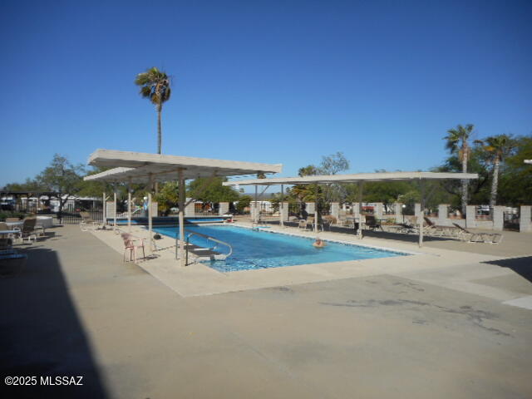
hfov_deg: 69.4
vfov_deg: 54.9
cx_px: 266
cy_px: 200
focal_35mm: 25
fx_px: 384
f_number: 3.7
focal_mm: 4.5
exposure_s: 1/1250
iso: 80
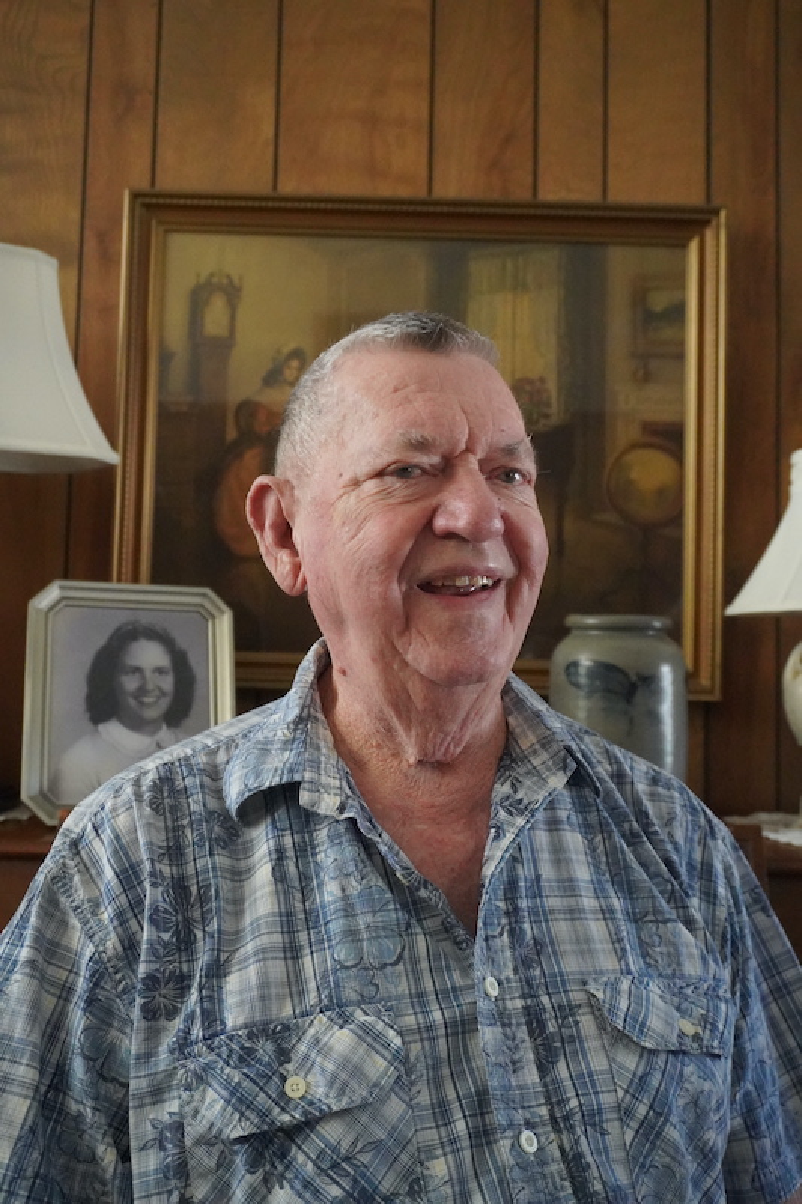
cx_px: 401
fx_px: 1103
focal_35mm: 33
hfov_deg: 40.0
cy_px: 602
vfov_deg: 57.2
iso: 6400
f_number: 4
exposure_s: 1/80
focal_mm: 22
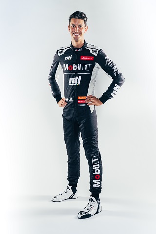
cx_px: 78
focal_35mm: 51
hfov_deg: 26.5
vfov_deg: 38.9
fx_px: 331
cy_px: 117
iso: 100
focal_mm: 51
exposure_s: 1/160
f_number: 7.1
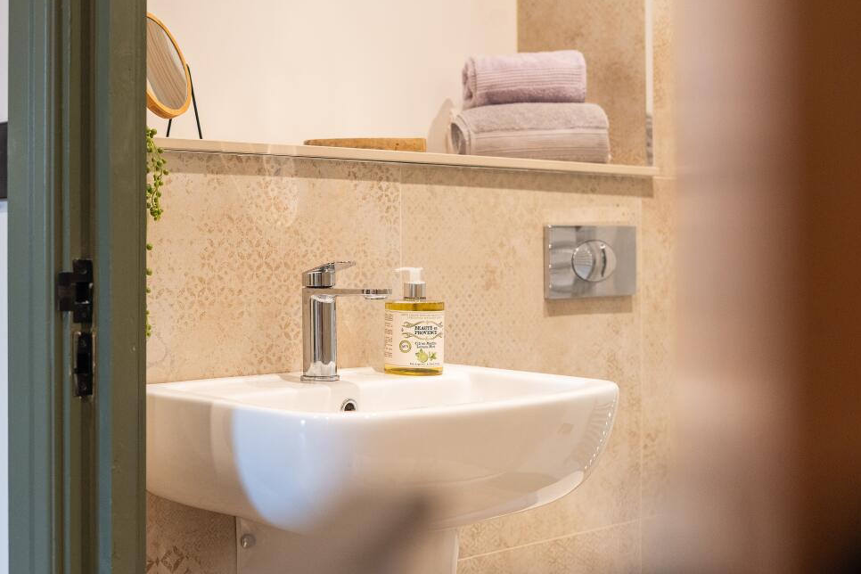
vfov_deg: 25.5
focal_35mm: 53
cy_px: 272
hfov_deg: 37.5
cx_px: 414
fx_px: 1267
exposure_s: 1/160
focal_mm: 50
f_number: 4
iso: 1600
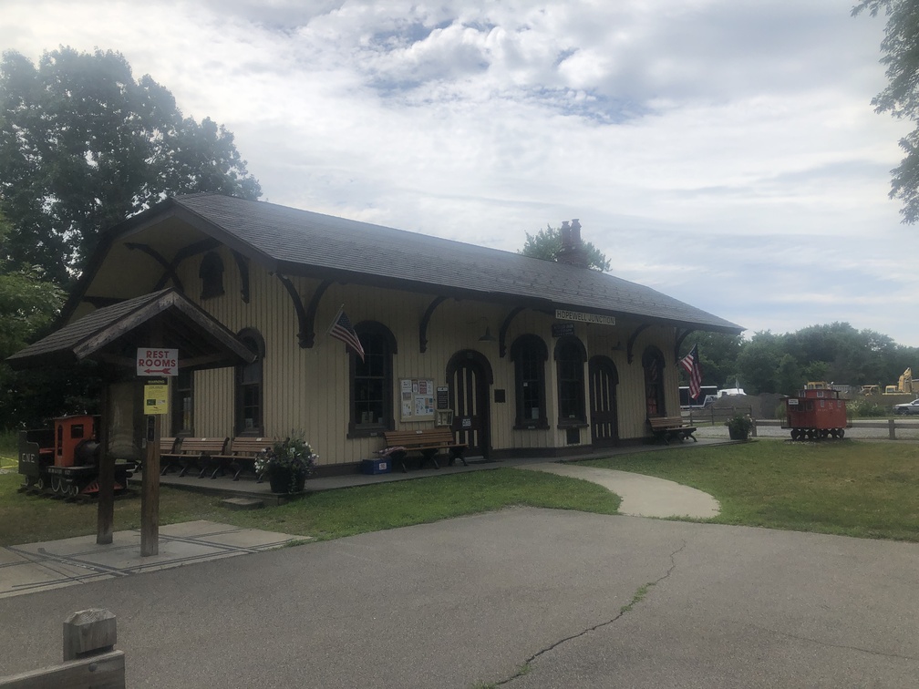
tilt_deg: +6.0
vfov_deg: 49.7
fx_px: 743
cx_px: 460
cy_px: 344
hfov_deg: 63.4
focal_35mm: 28
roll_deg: +1.1
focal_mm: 3.99
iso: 20
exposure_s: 1/3690
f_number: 1.8
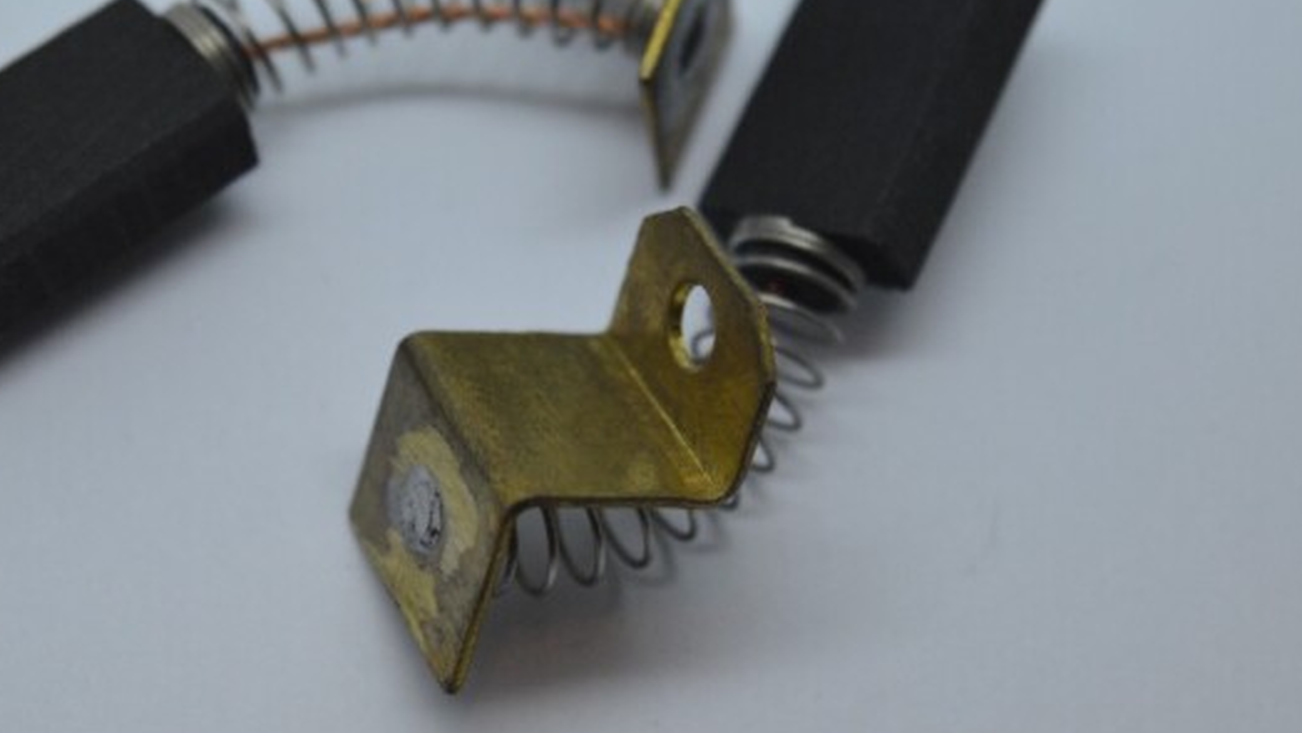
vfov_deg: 10.2
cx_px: 499
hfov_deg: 18.0
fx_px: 4099
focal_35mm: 119
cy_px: 185
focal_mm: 55
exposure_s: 1/125
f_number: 5.6
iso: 400
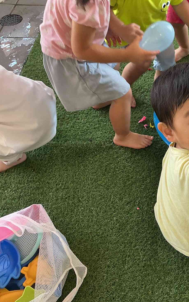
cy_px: 154
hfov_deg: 28.2
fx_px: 346
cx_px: 200
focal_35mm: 42
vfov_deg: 47.2
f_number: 1.8
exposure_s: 1/60
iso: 64
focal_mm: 3
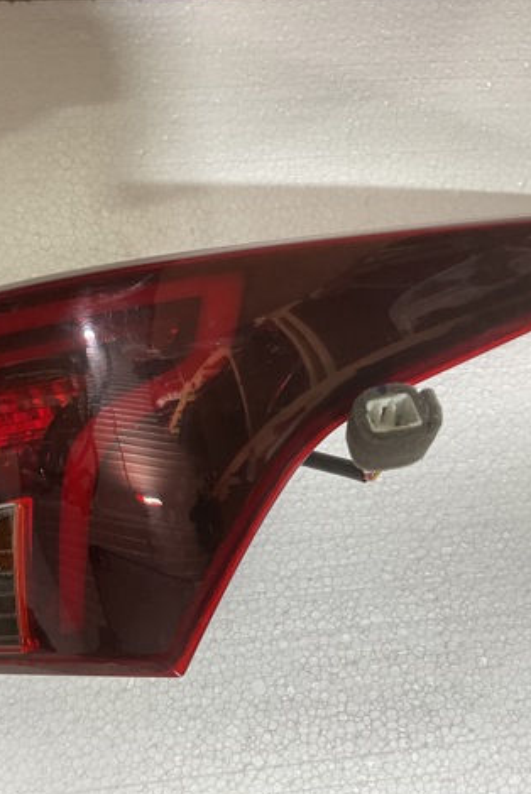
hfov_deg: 32.1
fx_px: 906
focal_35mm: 41
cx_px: 140
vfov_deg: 47.4
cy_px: 398
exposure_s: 1/100
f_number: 1.8
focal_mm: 3
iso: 50
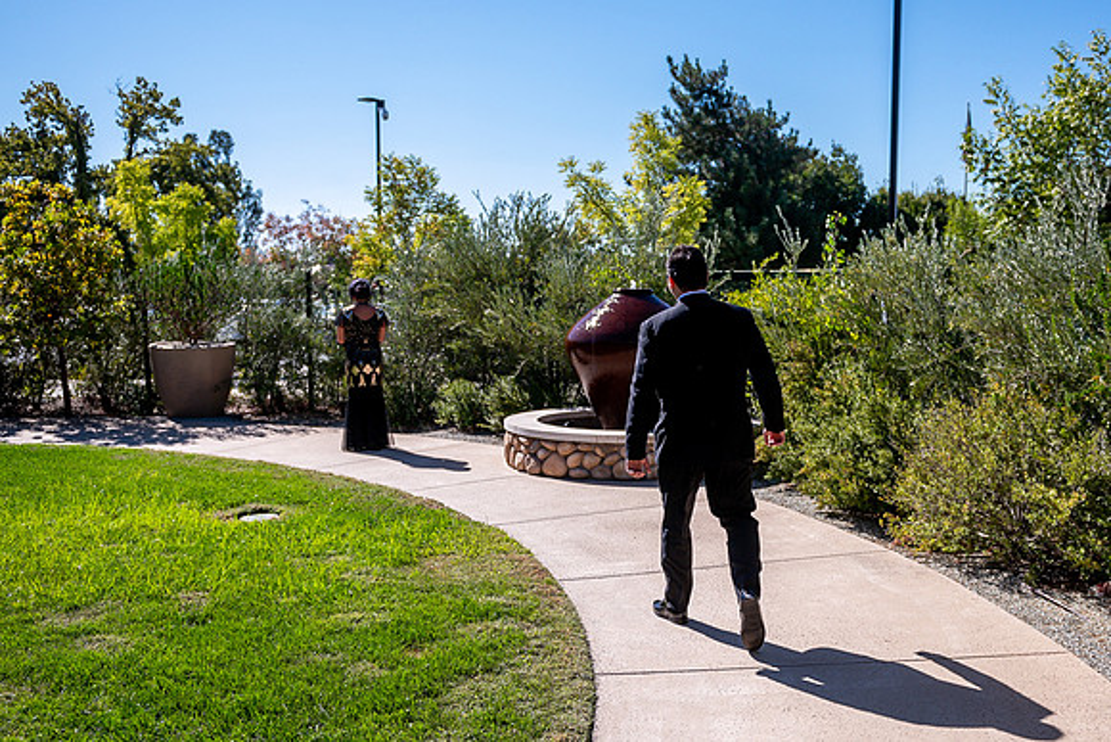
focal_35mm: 35
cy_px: 408
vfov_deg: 37.8
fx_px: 1081
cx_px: 662
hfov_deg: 54.0
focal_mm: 24
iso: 400
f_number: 2.8
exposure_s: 1/8000
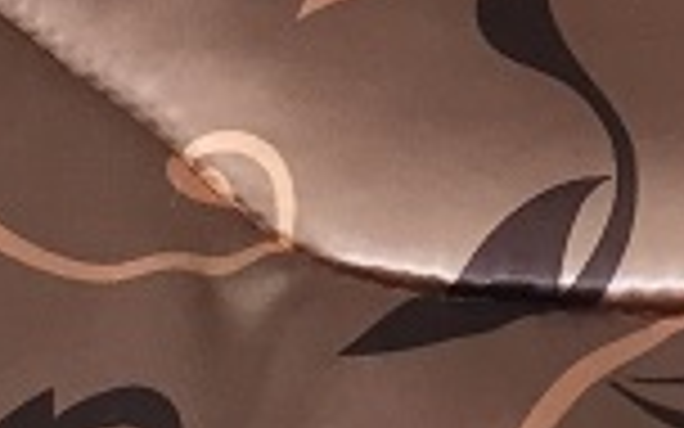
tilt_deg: -37.9
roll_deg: -2.8
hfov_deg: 12.7
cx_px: 747
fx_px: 3020
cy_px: -473
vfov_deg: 7.7
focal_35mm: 162
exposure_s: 1/33
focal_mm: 4.15
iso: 160
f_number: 2.2
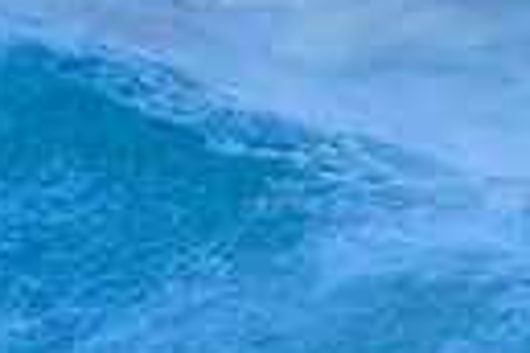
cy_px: 478
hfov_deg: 0.6
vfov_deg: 0.4
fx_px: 53099
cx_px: 444
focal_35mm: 3607
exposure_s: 1/2500
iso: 2200
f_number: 6.3
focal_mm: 800
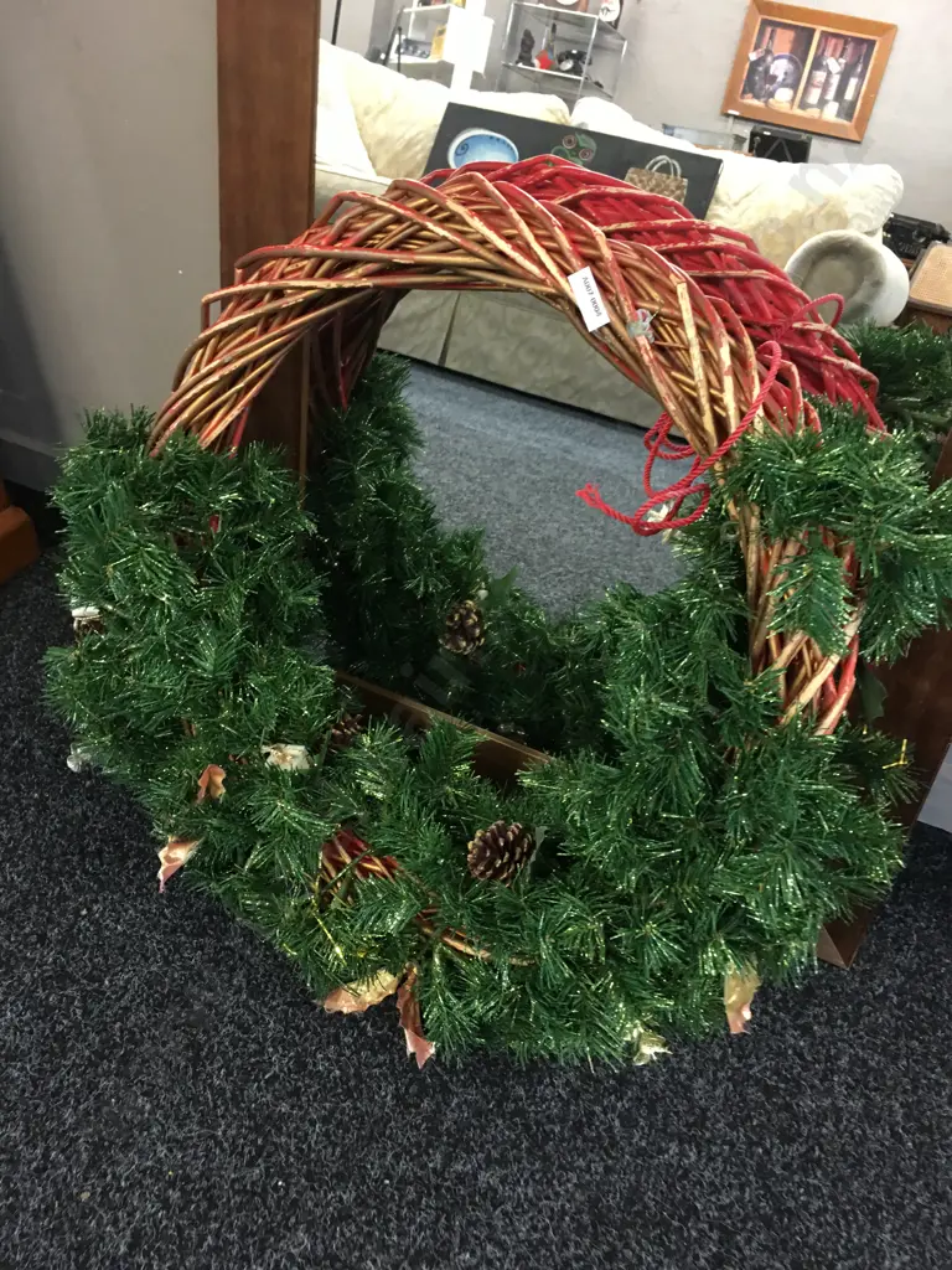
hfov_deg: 48.2
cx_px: 476
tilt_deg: -44.5
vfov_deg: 61.7
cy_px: 635
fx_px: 1063
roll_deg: -3.6
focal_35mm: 29
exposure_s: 1/17
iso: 100
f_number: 2.2
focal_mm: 4.15
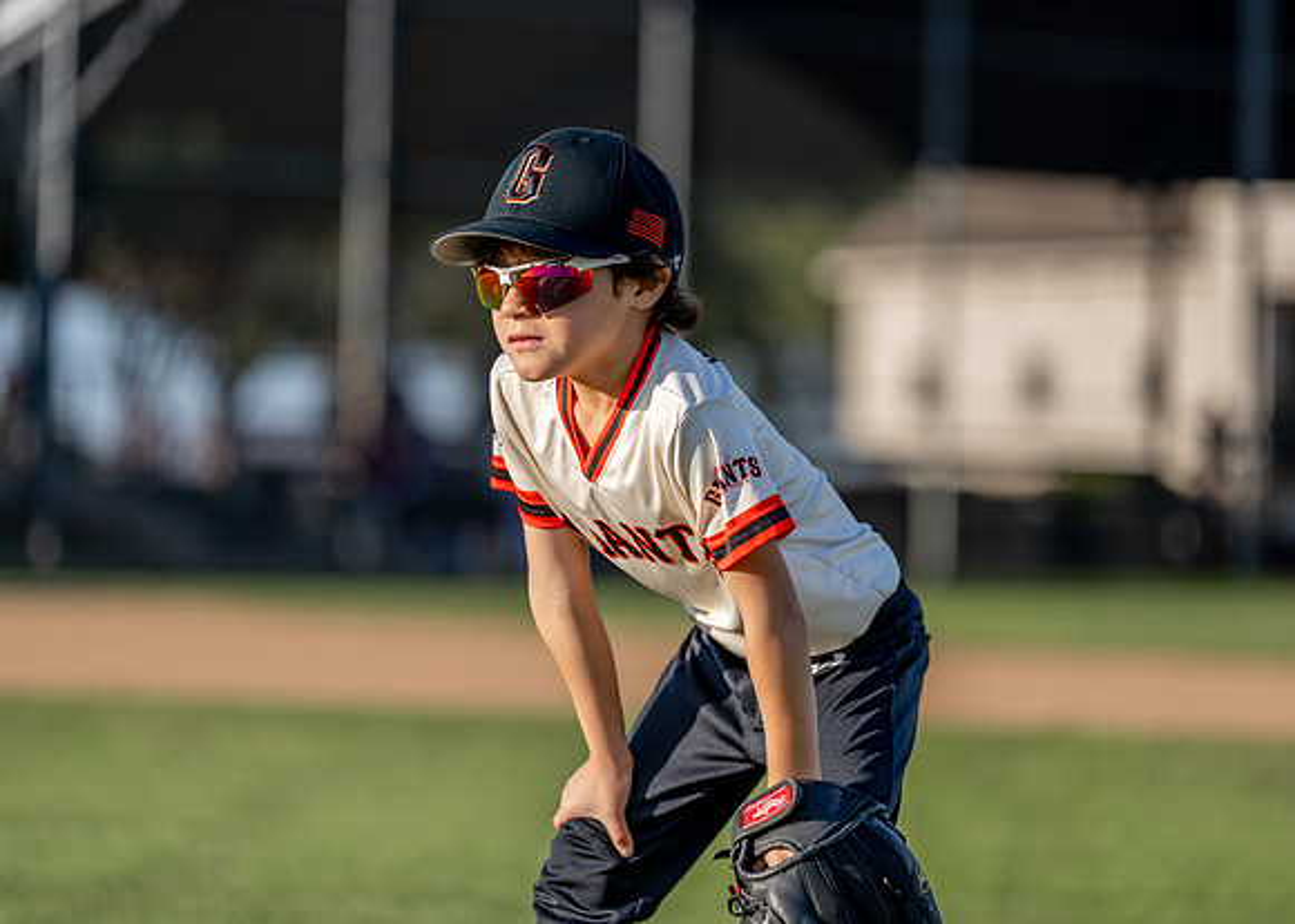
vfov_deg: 8.3
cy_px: 459
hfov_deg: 11.6
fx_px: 6389
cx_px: 655
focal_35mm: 174
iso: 100
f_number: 2.8
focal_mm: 162
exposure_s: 1/1250
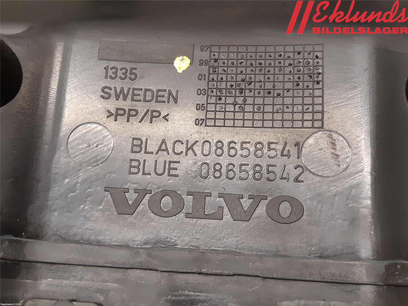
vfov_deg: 53.1
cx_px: 204
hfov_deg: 67.3
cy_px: 153
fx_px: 306
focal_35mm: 26
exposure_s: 1/50
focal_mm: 3.93
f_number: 1.7
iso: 200
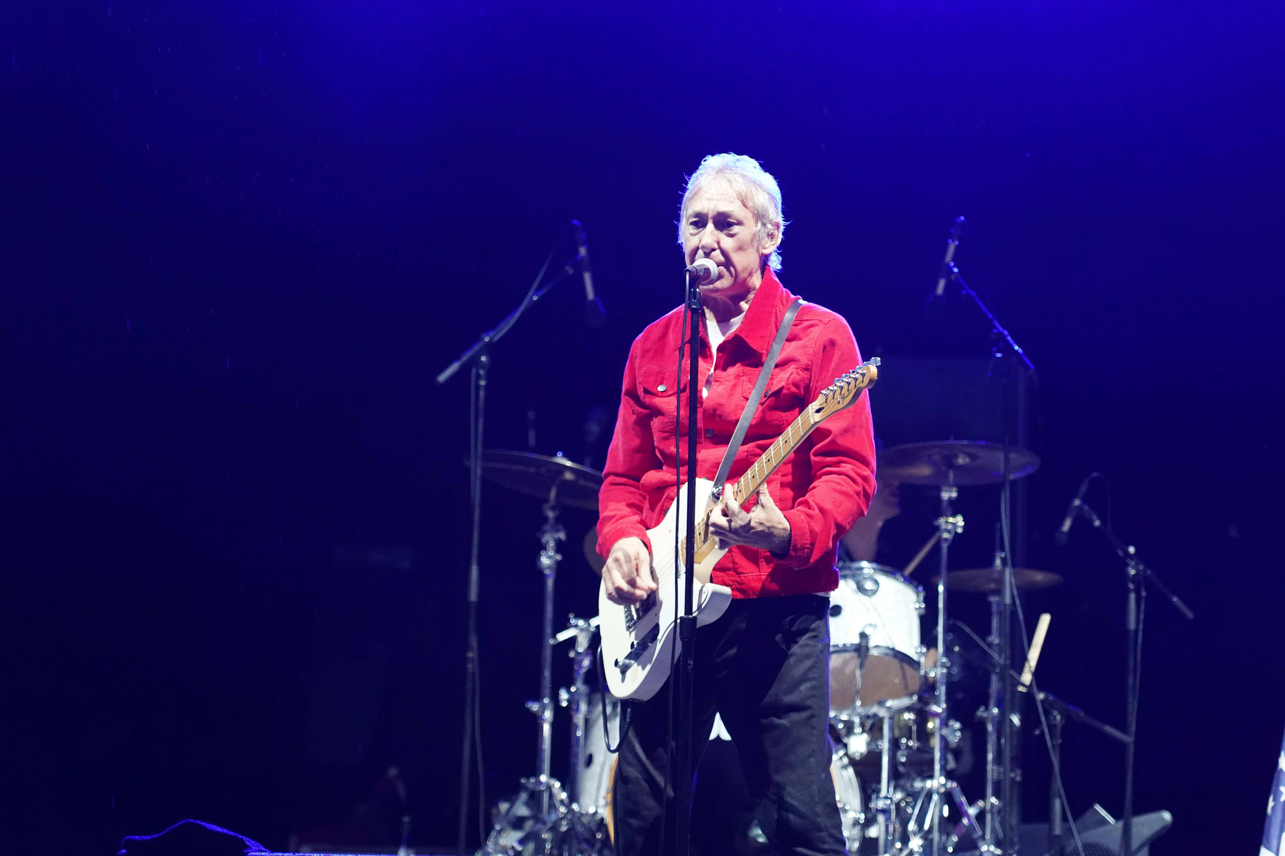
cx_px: 642
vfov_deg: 13.0
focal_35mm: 105
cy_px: 428
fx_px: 3748
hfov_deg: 19.5
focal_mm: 105
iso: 6400
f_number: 4
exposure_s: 1/160
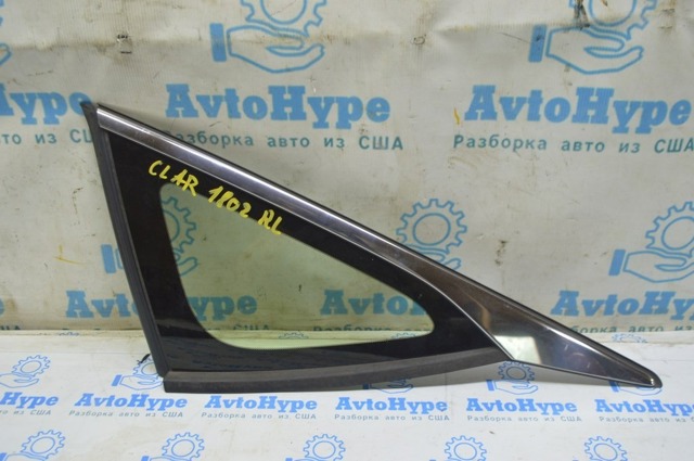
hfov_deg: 57.3
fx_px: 635
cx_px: 347
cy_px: 230
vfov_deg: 39.9
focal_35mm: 33
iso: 400
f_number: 5.6
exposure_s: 1/20
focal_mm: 22
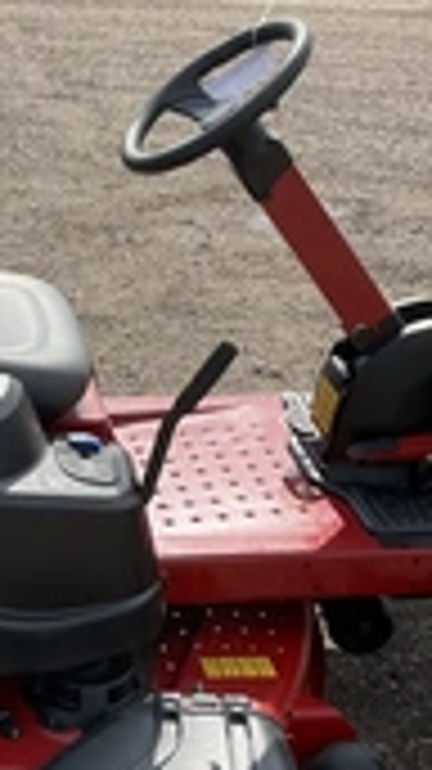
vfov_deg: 28.5
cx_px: 68
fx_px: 1509
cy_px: 495
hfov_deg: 16.1
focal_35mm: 74
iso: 25
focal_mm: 3
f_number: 1.8
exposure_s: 1/1168
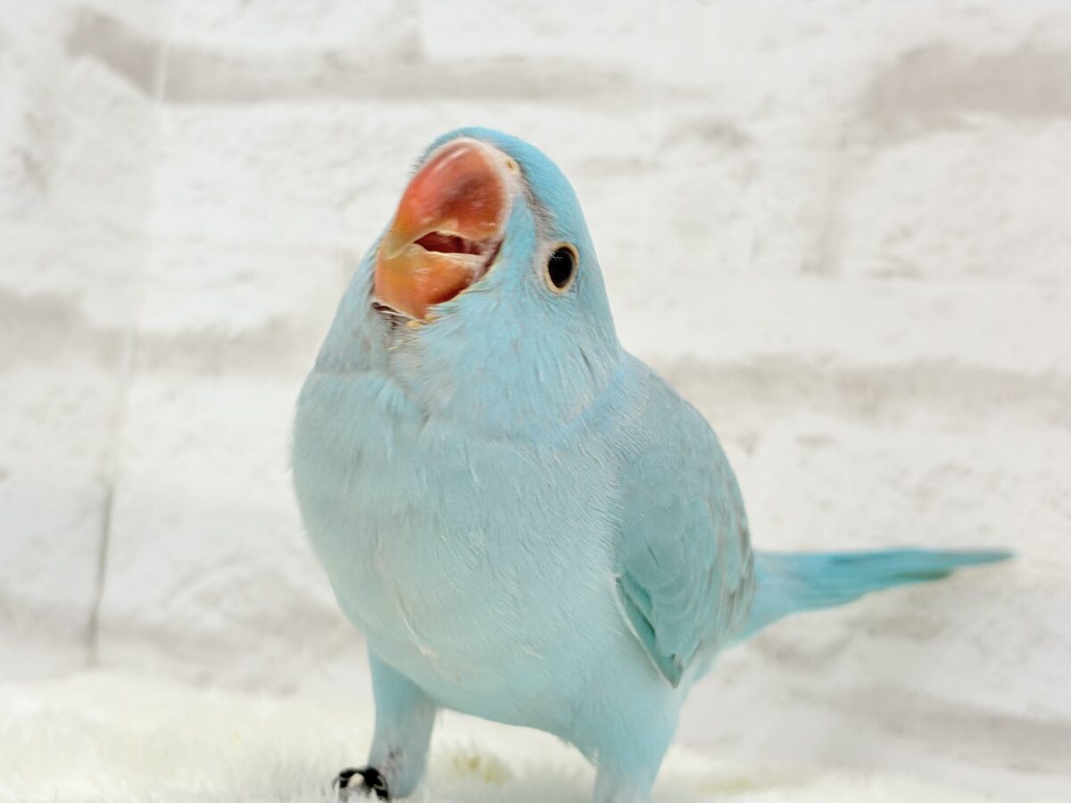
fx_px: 1609
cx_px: 536
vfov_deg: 28.0
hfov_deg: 36.8
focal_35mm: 52
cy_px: 402
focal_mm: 5.96
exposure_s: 1/50
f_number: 1.6
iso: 32
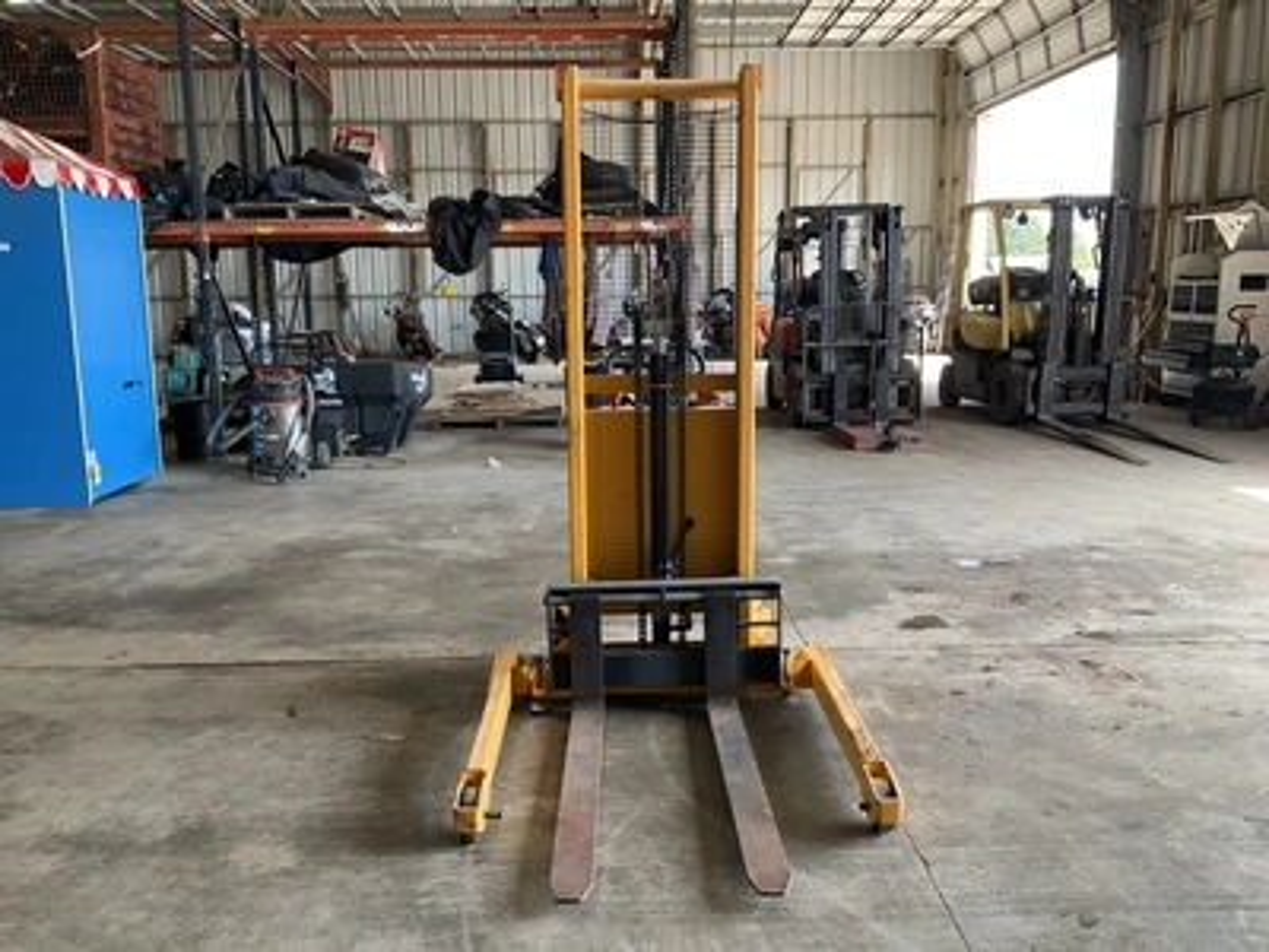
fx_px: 1063
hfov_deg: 61.7
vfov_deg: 48.2
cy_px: 476
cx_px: 634
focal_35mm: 29
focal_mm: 3
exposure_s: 1/122
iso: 64
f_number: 1.8
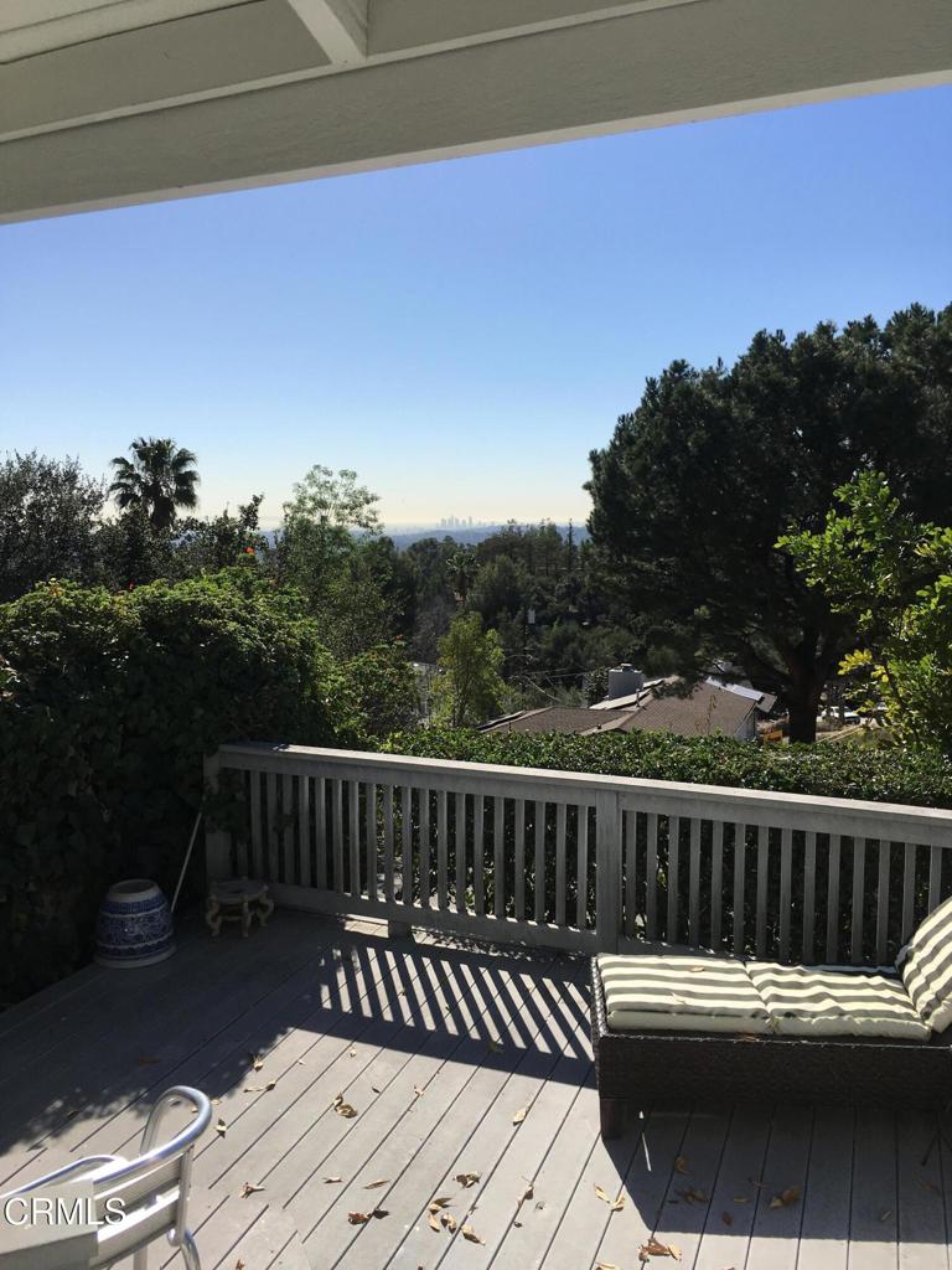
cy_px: 635
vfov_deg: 61.7
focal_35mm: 29
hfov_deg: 48.2
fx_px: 1063
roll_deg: +0.0
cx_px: 476
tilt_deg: -8.5
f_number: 2.2
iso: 25
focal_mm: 4.15
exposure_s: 1/2481
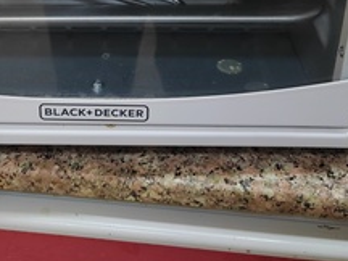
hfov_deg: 33.6
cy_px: -4
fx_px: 573
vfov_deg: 24.4
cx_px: 130
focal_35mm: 57
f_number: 1.9
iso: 500
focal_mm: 5.52
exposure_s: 1/50
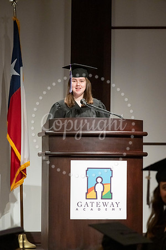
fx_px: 1383
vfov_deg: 10.3
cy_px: 125
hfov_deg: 6.9
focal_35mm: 200
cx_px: 83
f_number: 8
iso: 6400
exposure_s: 1/200
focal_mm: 200
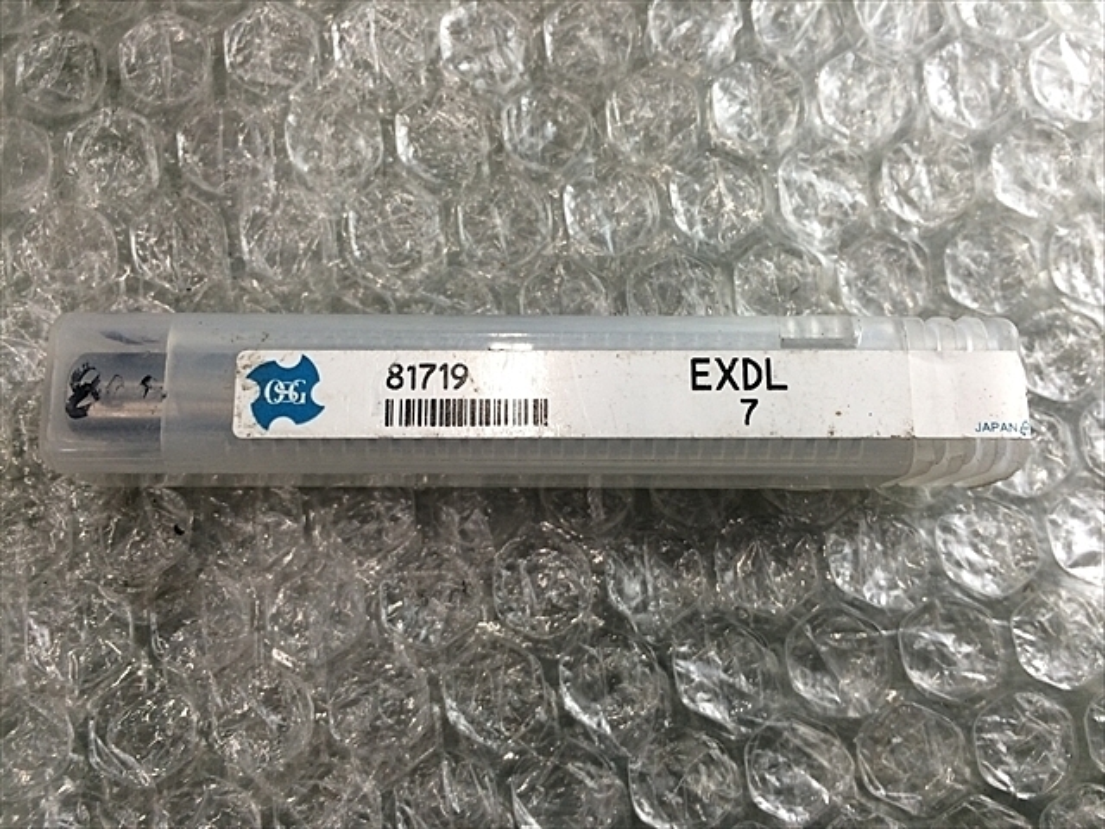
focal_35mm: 29
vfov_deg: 48.2
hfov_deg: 61.7
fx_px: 926
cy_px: 414
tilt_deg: -83.4
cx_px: 552
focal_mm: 4.15
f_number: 2.2
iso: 64
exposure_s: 1/30
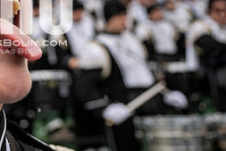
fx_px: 345
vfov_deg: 23.9
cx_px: 5
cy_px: 11
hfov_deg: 33.5
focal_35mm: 55
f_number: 2.8
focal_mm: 24
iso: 160
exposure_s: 1/500
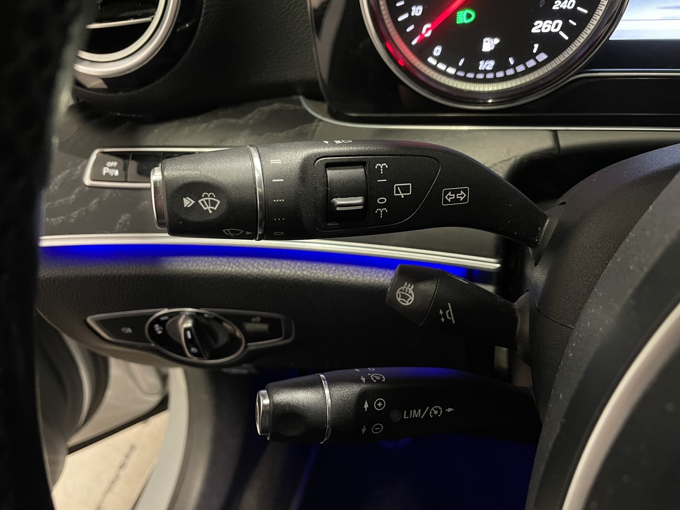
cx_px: 340
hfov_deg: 67.3
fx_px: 511
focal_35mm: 26
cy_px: 255
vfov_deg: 53.1
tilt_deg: -36.0
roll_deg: +7.8
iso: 500
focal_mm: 4.2
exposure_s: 1/41
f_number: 1.6
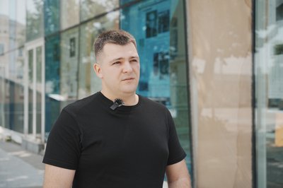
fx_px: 346
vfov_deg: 30.5
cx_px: 142
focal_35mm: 44
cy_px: 94
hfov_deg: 44.5
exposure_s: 1/640
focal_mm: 44
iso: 100
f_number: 3.5
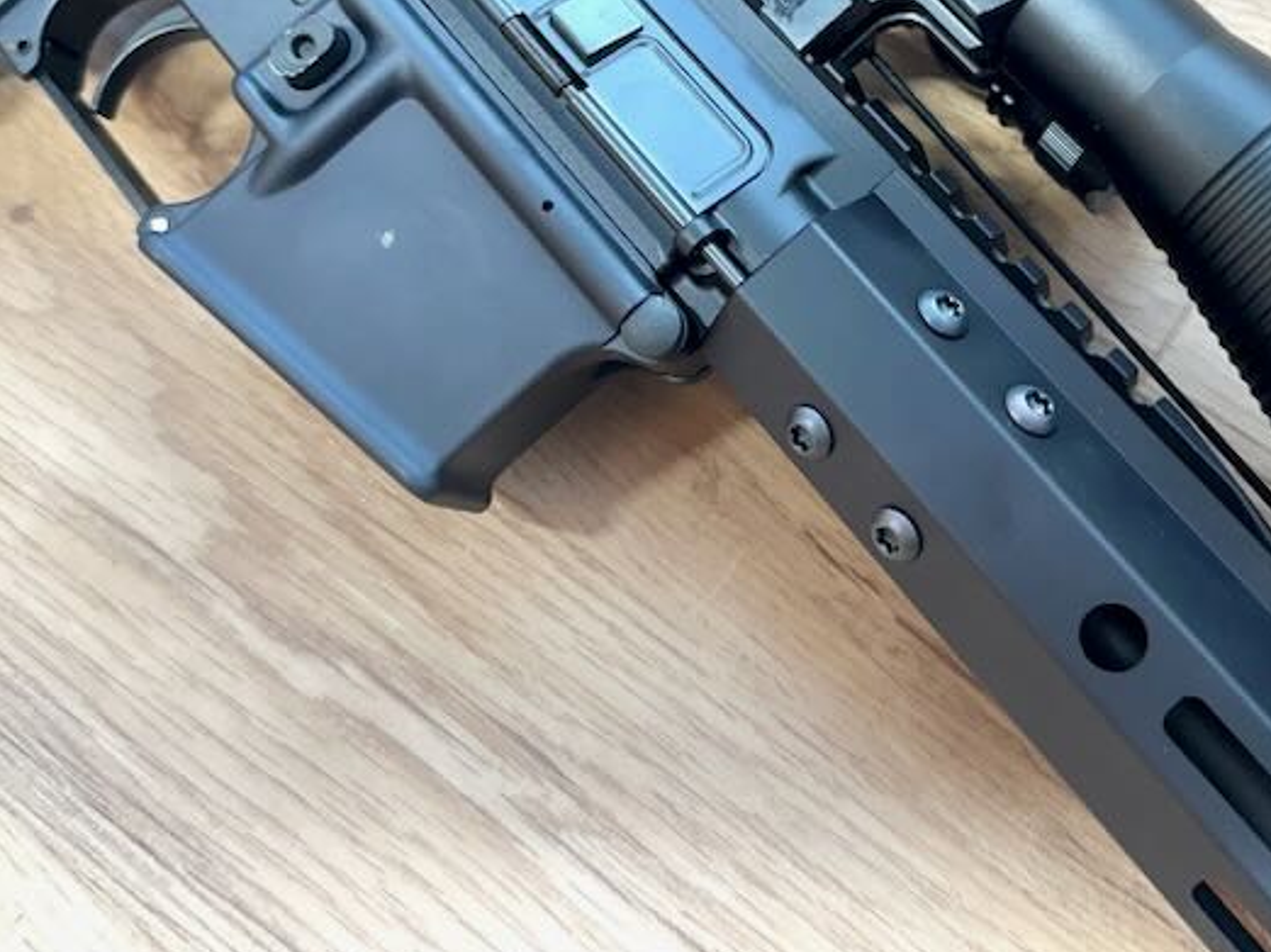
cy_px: 168
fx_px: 1688
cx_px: 706
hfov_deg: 41.2
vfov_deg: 30.6
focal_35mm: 46
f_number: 1.78
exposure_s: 1/60
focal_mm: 6.86
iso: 250
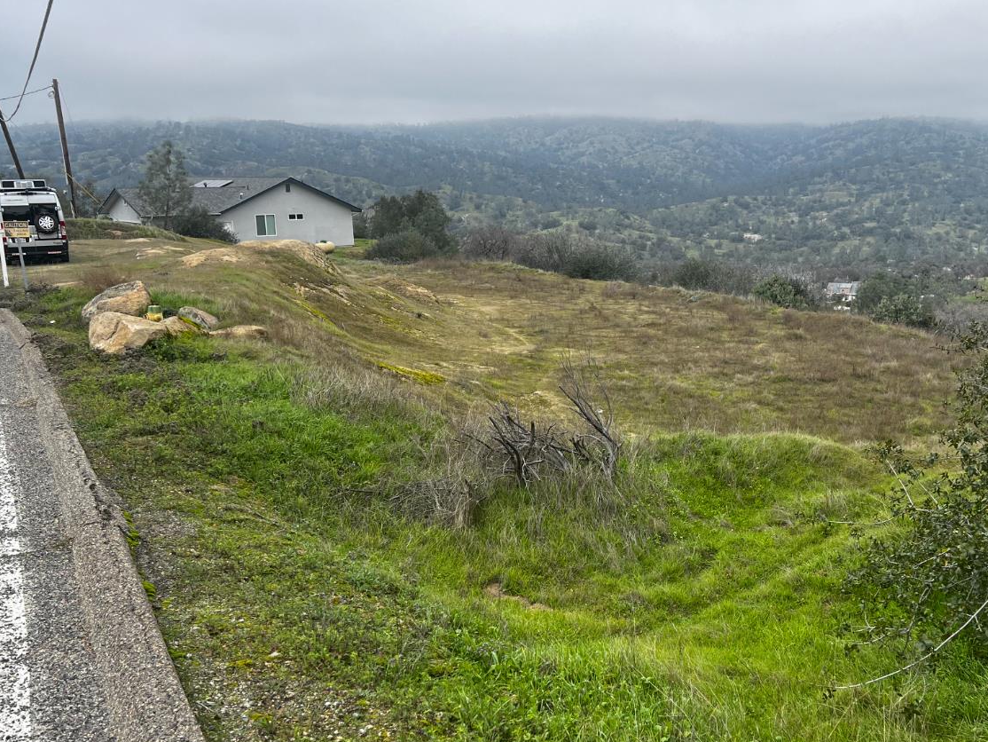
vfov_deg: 40.6
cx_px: 591
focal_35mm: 35
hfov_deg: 52.3
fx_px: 999
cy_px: 441
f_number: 1.5
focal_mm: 5.7
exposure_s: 1/932
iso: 50
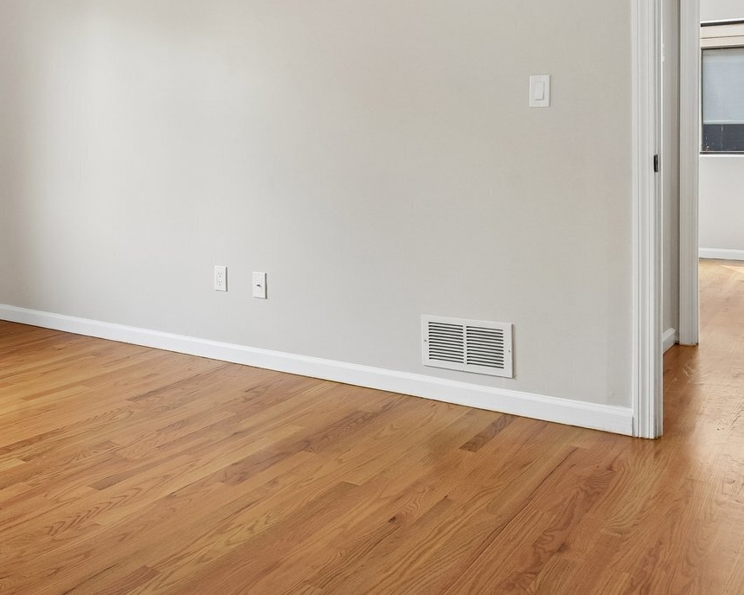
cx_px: 175
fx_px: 837
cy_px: 163
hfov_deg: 46.0
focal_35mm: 38
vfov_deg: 38.3
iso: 400
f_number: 11
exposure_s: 1/25
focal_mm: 17
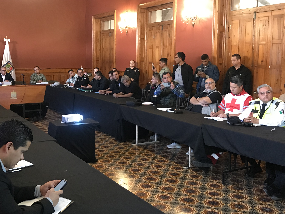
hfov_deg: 44.7
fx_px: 346
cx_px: 120
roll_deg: -0.3
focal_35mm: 42
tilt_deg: -5.7
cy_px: 93
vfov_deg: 34.3
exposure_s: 1/7
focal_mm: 3.99
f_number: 1.8
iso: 80
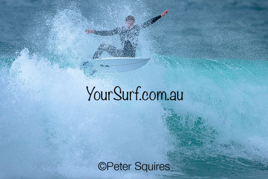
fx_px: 8148
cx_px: 100
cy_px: 83
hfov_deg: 1.9
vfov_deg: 1.3
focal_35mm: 1094
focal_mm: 800
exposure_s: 1/2000
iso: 560
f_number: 6.3
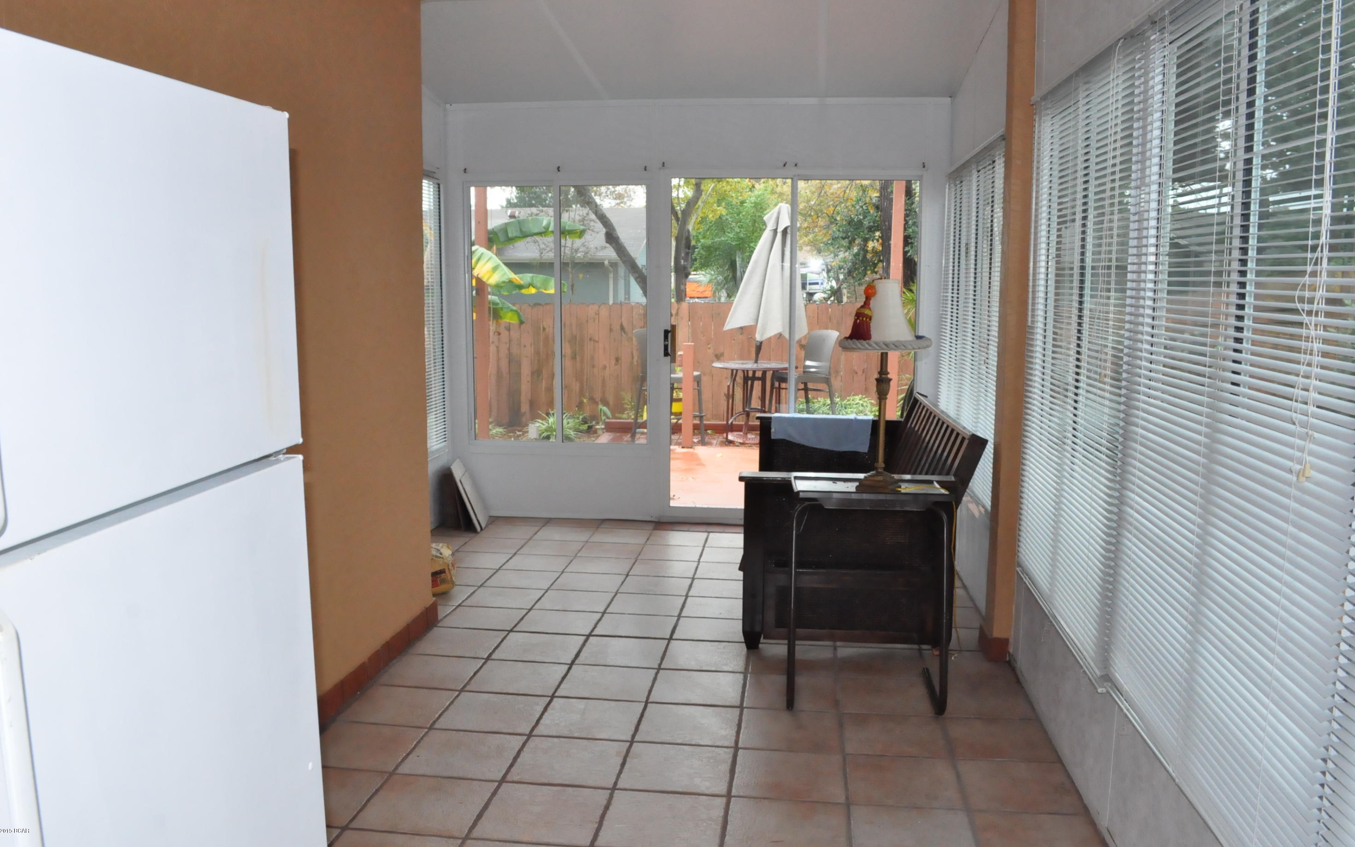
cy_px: 401
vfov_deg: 44.5
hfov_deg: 66.5
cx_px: 683
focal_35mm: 28
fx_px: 1034
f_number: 11
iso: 3200
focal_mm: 18
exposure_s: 1/200
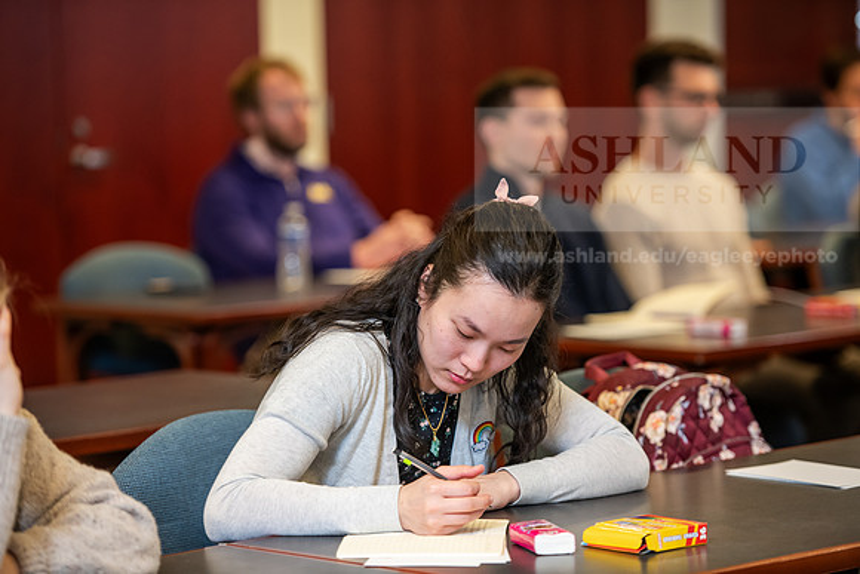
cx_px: 430
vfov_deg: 10.2
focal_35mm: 135
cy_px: 287
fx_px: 3226
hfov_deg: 15.2
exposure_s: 1/200
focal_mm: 135
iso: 1250
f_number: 2.8
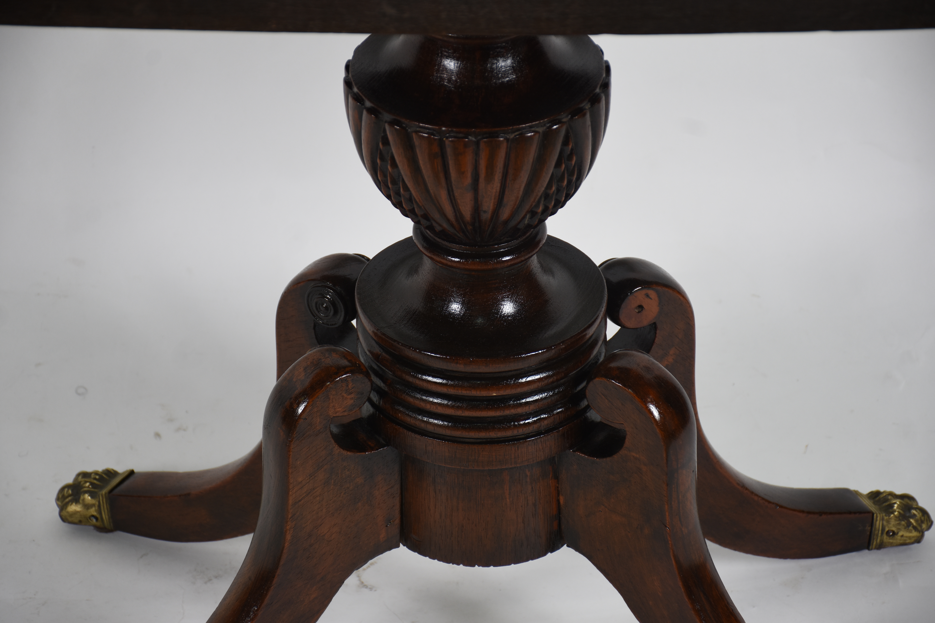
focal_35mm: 135
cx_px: 468
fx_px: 3506
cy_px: 312
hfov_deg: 15.2
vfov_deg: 10.2
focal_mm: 90
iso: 250
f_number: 5.6
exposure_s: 1/50
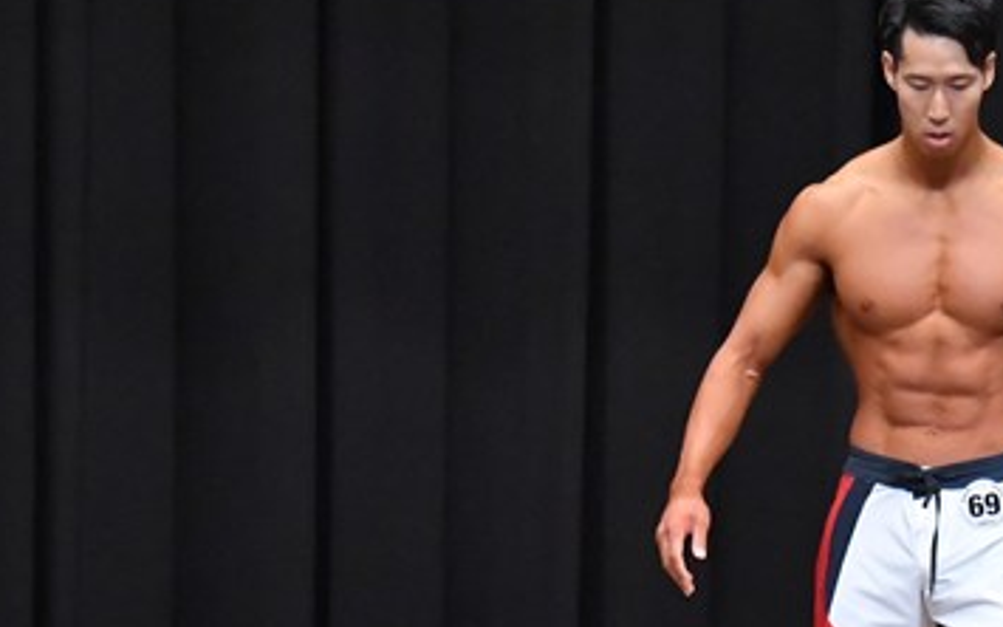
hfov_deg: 4.7
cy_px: 551
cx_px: 1010
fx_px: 12275
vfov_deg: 2.9
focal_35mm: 449
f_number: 5.6
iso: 8000
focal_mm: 135
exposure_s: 1/400
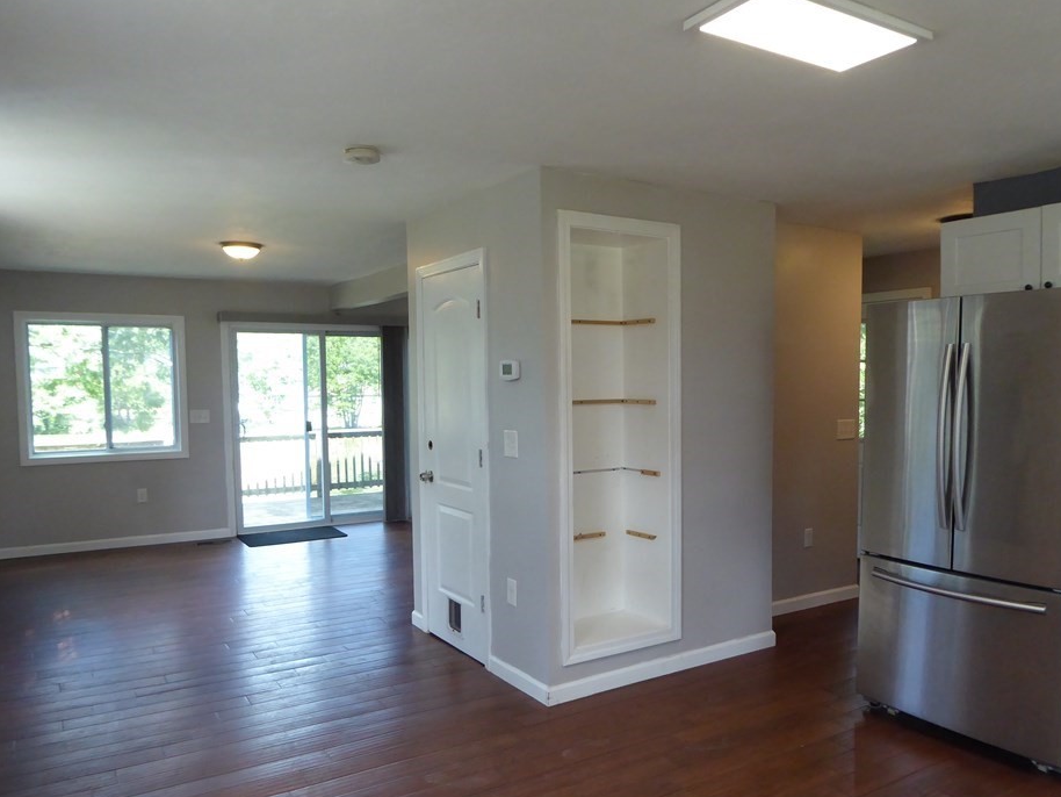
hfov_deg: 63.4
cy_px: 441
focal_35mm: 28
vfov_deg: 49.7
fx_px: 858
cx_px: 555
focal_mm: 4.3
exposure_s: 1/125
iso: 400
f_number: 3.3
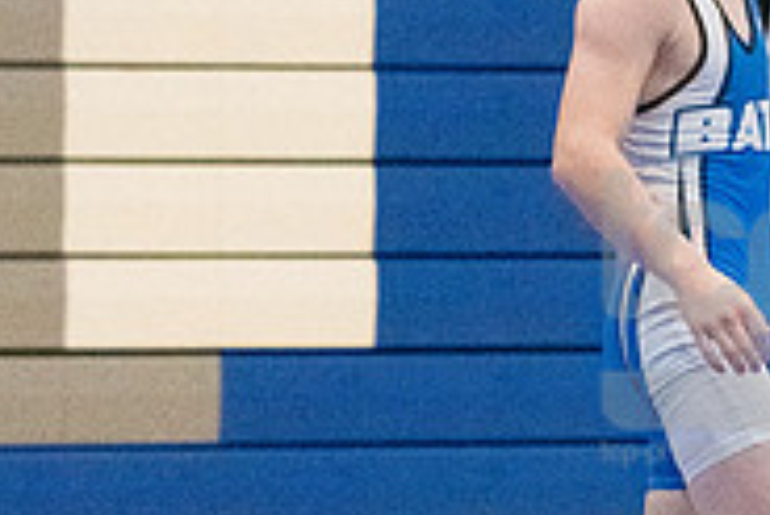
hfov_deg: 4.2
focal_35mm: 494
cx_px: 728
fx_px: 10574
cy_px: 318
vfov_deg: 2.8
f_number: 4.5
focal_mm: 105
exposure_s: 1/1600
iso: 10000
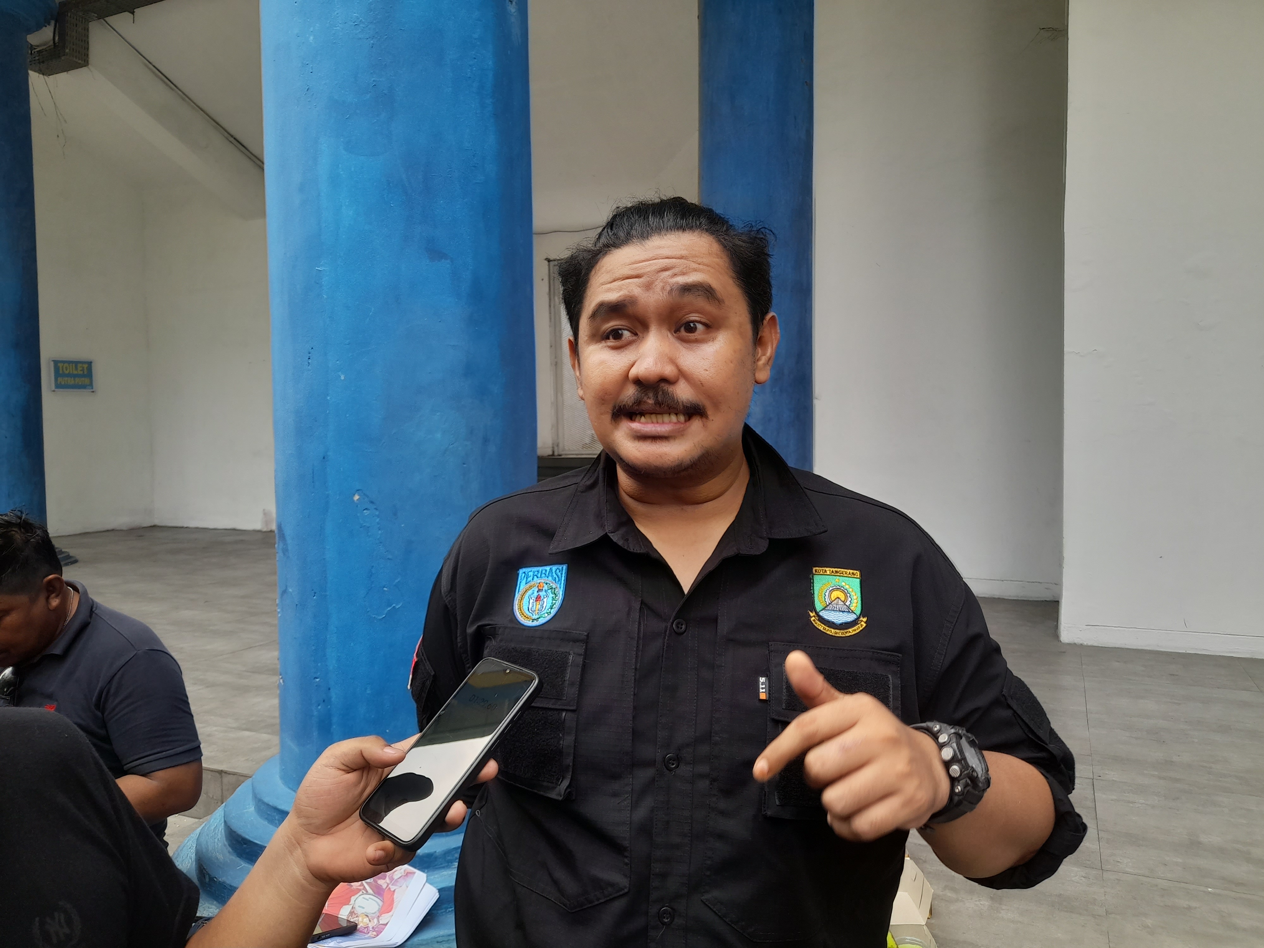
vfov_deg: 54.9
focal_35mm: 25
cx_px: 632
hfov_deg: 69.4
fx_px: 913
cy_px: 474
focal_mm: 4.6
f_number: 2
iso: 20
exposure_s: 1/108
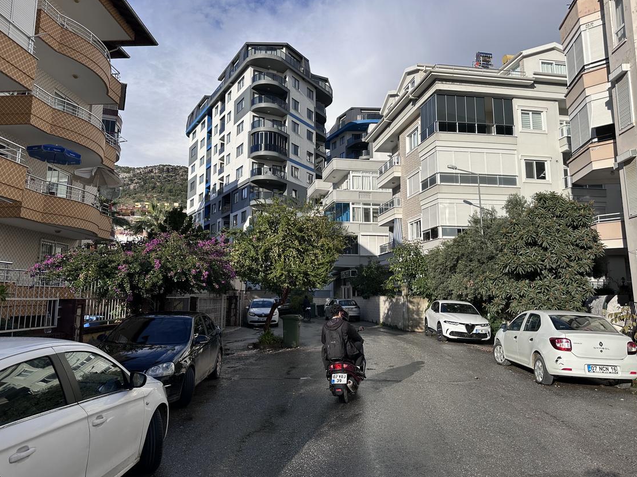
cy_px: 227
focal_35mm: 26
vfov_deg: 53.0
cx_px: 325
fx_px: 478
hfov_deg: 67.3
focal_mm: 6.86
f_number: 1.78
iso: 80
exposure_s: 1/6211
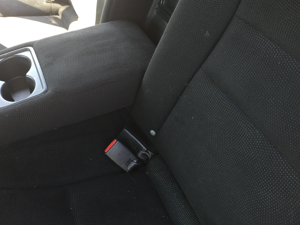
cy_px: 92
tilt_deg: -46.3
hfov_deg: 51.0
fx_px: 312
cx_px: 117
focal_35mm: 36
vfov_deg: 39.5
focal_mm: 4.15
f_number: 2.2
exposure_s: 1/15
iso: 32
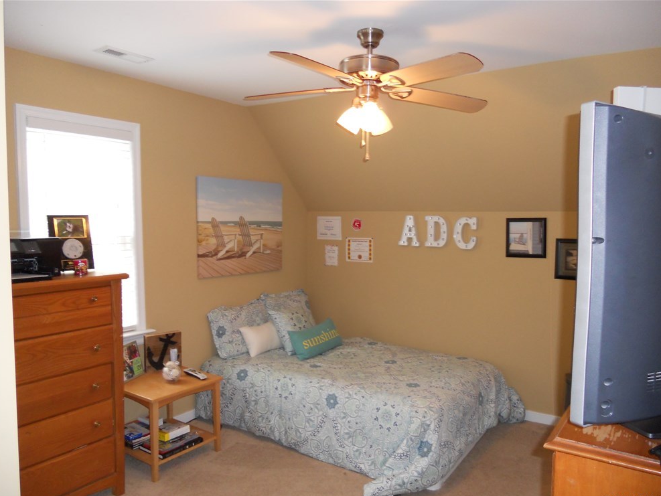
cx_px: 334
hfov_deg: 63.4
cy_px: 256
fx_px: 535
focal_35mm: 28
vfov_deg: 49.8
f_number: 3.2
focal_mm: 4.9
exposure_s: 1/25
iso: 200
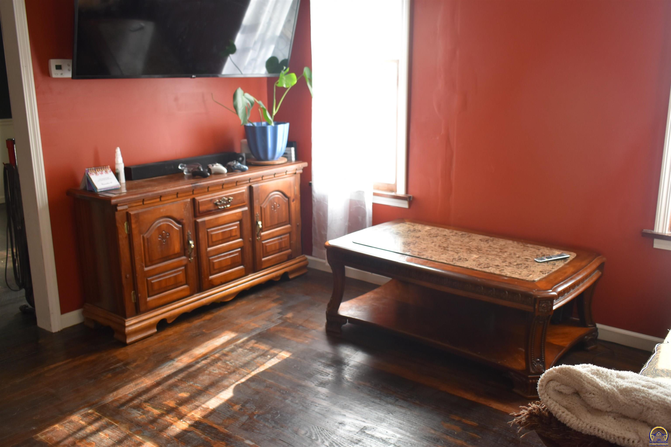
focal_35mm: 33
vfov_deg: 40.0
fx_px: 615
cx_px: 336
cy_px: 224
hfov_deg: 57.2
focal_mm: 22
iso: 400
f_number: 4.5
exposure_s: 1/80
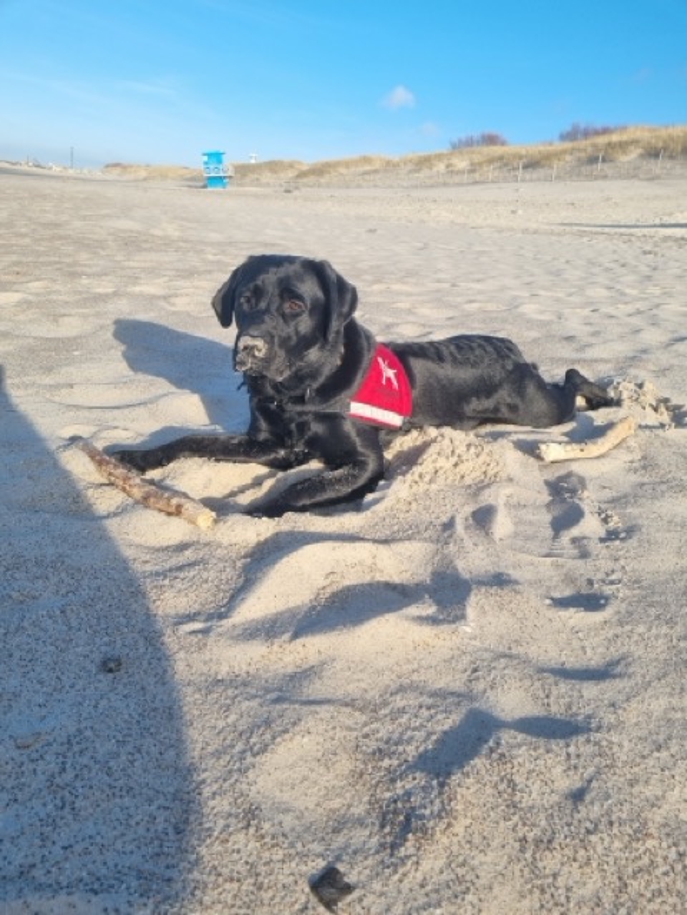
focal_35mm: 26
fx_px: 688
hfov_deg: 53.1
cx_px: 344
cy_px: 458
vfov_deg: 67.3
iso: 50
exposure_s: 1/1280
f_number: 1.8
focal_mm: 5.4
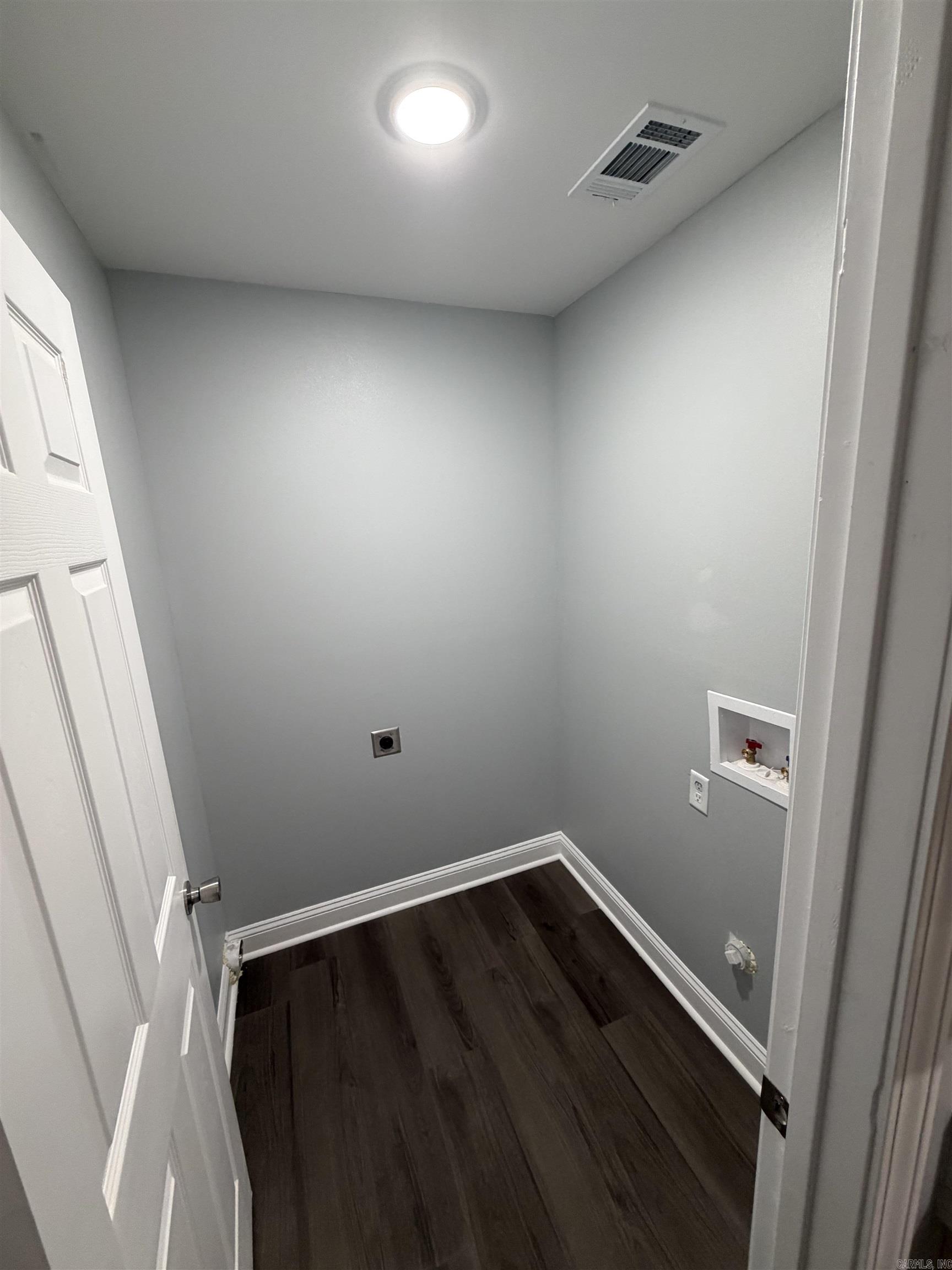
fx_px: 513
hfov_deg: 85.7
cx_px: 476
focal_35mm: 14
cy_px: 635
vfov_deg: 102.1
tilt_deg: -11.2
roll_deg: +2.2
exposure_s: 1/60
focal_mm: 2.22
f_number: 2.2
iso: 250
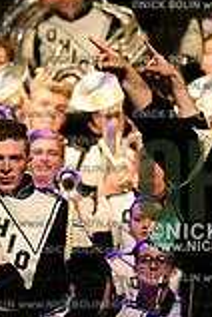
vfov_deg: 2.4
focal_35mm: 848
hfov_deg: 1.6
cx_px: 222
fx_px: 7490
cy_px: 195
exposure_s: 1/500
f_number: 4
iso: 6400
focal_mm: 300
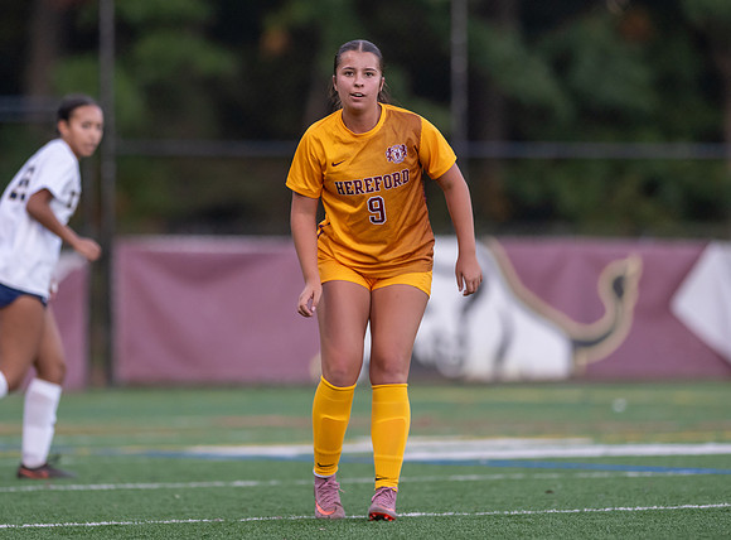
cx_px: 348
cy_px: 248
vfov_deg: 4.0
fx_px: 7754
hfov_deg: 5.4
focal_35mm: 369
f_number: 2.8
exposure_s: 1/1600
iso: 2200
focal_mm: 300
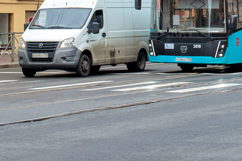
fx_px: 780
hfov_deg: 17.3
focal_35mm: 116
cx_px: 230
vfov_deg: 11.6
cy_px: -15
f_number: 6.3
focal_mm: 50
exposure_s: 1/200
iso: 160
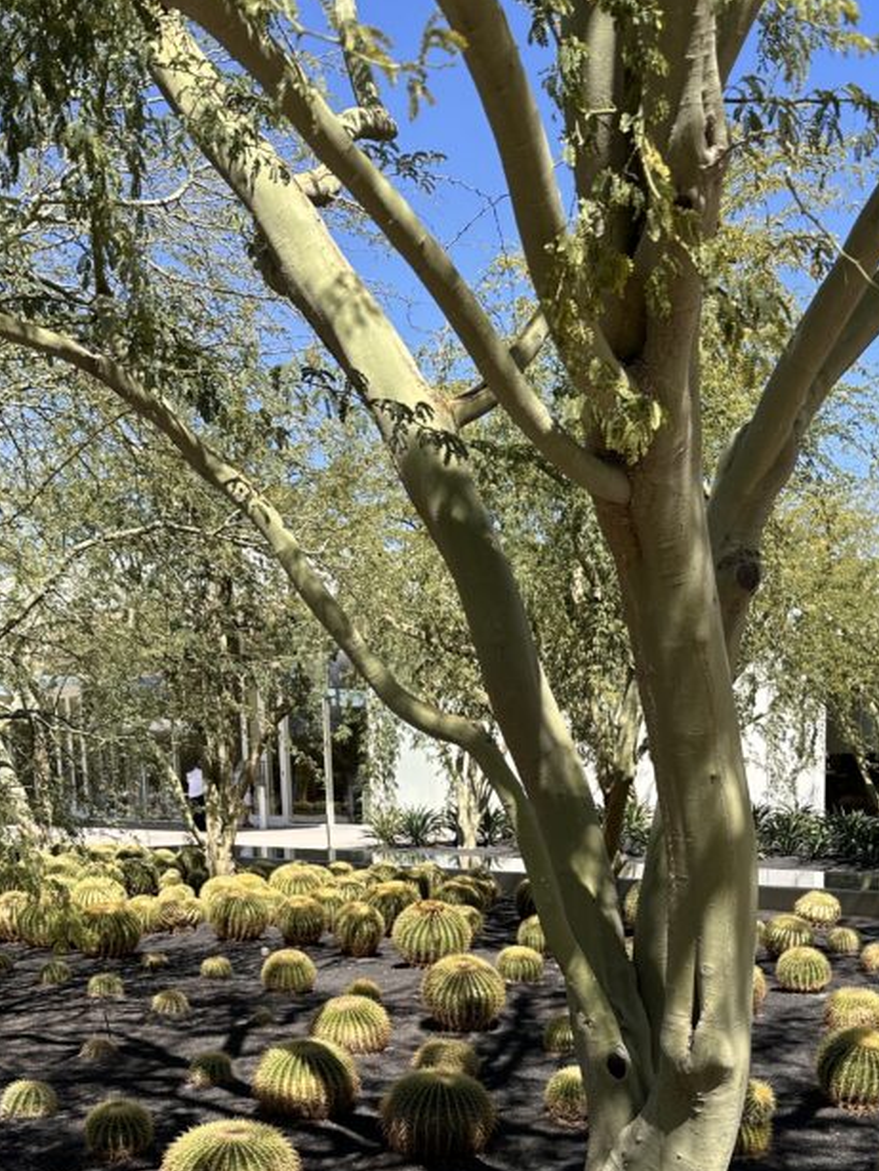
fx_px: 1353
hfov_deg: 35.7
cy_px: 936
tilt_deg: -4.8
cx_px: 566
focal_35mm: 40
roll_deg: +0.2
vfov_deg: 44.5
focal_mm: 6.86
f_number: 1.78
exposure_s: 1/2469
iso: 80
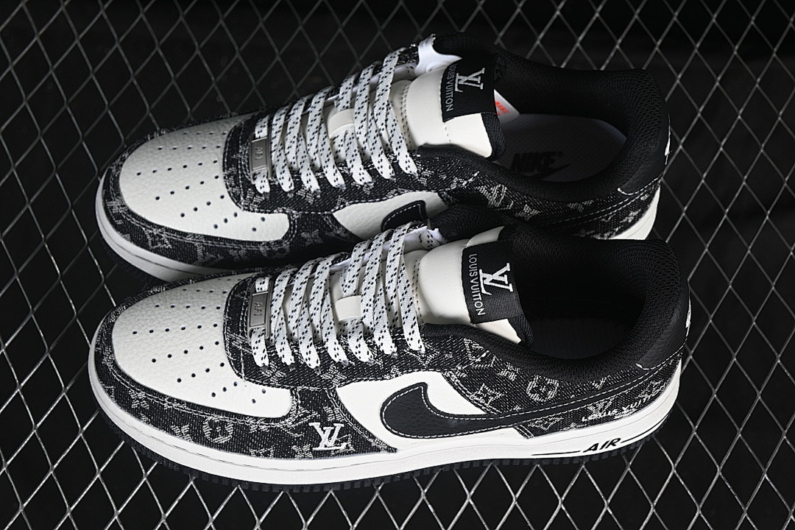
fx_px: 1656
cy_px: 265
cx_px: 398
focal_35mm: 75
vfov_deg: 18.2
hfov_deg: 27.0
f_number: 6.3
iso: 160
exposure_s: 1/60
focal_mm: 50
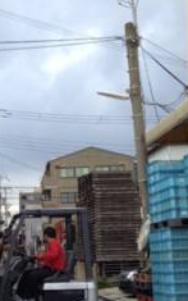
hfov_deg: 17.7
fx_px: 582
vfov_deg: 28.4
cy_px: 234
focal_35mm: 71
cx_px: -23
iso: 50
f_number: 2.4
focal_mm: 4.28
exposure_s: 1/428
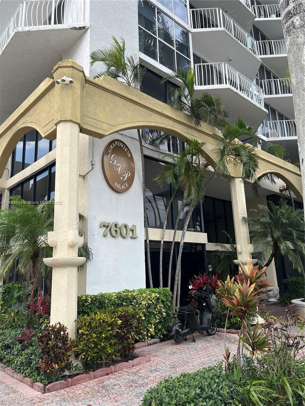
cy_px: 203
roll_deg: +3.2
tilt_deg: +13.7
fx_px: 305
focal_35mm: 26
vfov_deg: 67.3
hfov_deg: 53.1
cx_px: 152
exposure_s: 1/1096
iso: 50
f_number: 1.6
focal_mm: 5.1
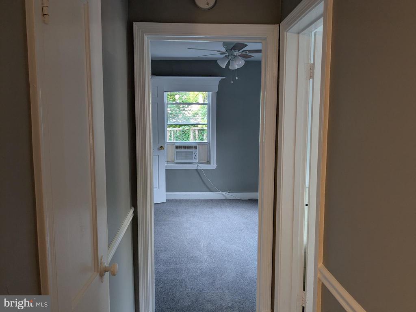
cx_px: 208
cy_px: 156
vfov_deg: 51.4
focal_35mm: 27
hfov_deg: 65.3
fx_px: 324
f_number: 1.73
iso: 64
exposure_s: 1/60
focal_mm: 4.38
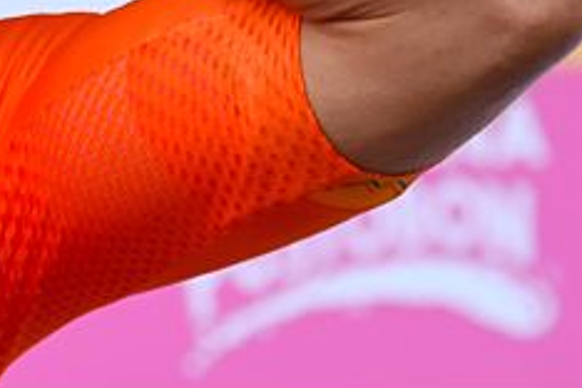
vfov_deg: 1.7
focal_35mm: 832
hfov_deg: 2.5
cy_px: -112
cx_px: -500
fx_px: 13450
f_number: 6.3
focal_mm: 195
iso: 800
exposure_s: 1/1000
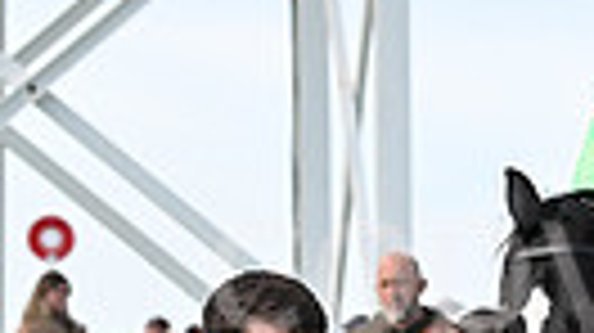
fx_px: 8136
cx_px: 801
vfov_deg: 2.3
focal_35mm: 517
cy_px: 551
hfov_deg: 4.2
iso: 800
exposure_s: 1/1250
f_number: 6.3
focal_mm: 112
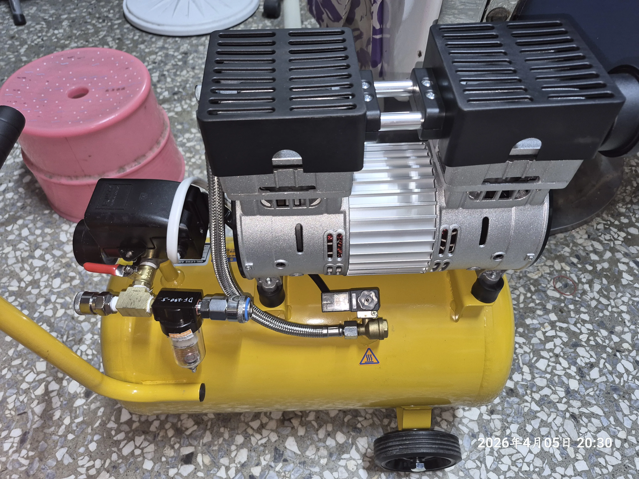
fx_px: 425
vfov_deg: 58.9
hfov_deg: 73.9
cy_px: 240
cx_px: 320
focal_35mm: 23
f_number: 1.8
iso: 100
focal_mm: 5.4
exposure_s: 1/24
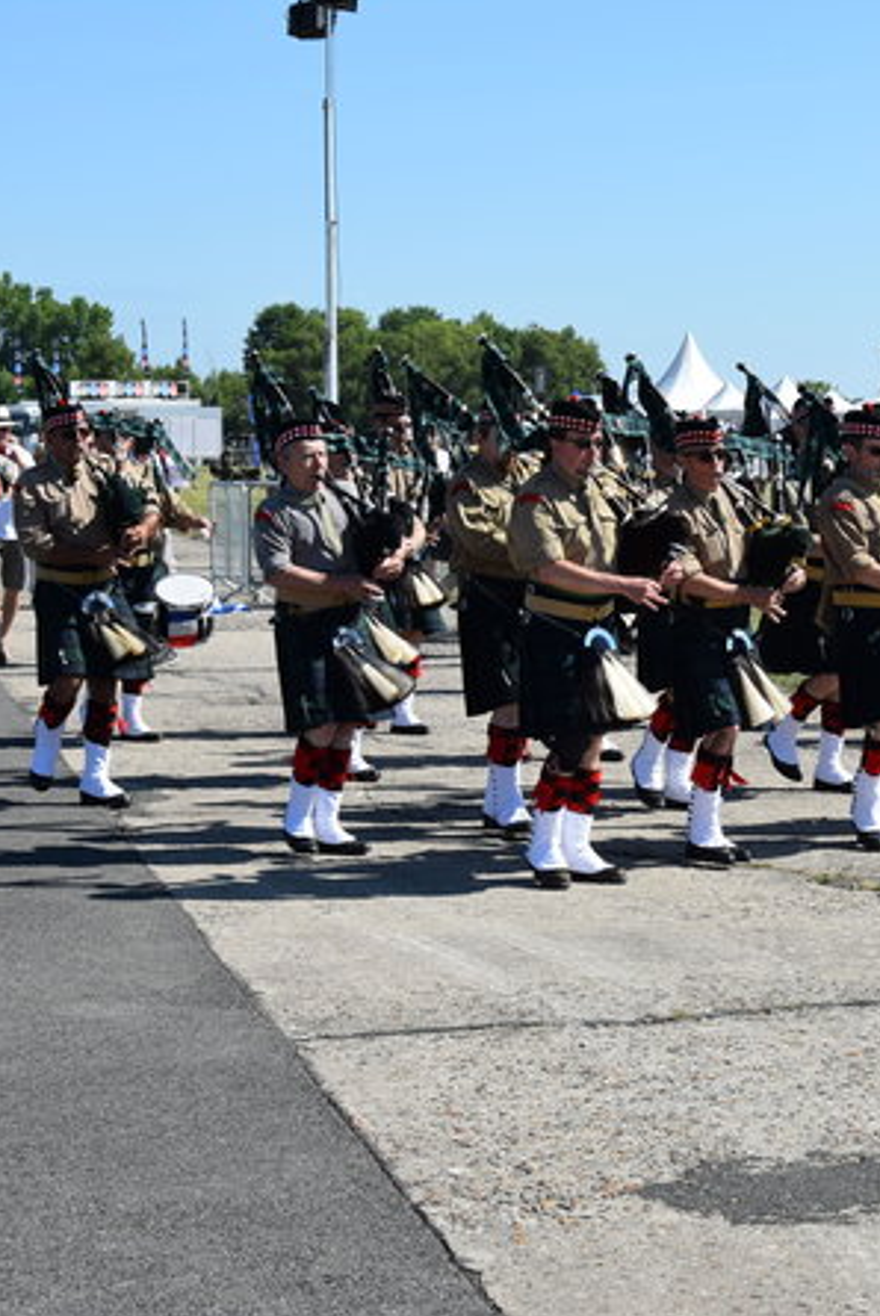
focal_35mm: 80
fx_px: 2929
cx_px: 715
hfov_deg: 16.9
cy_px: 636
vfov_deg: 25.3
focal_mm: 34
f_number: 10
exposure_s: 1/400
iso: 200
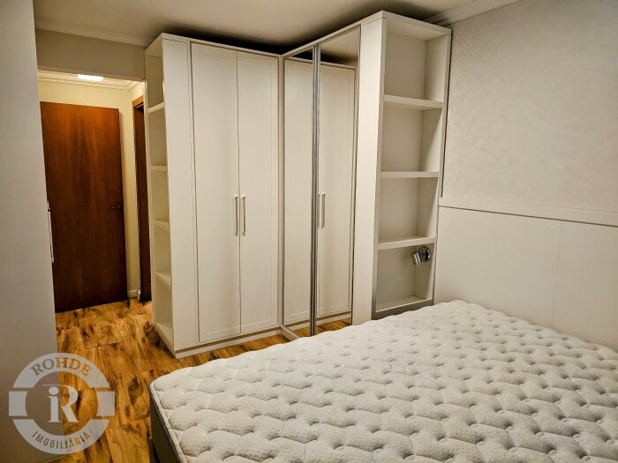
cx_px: 309
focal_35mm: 23
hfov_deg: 73.9
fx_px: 411
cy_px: 232
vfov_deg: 58.9
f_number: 1.7
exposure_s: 1/120
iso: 1000
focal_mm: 6.3
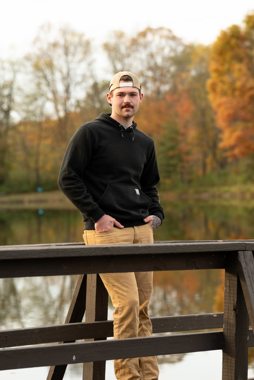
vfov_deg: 17.3
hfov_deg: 11.6
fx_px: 1248
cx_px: 127
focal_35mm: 118
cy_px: 190
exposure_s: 1/500
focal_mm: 79
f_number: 2.8
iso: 200
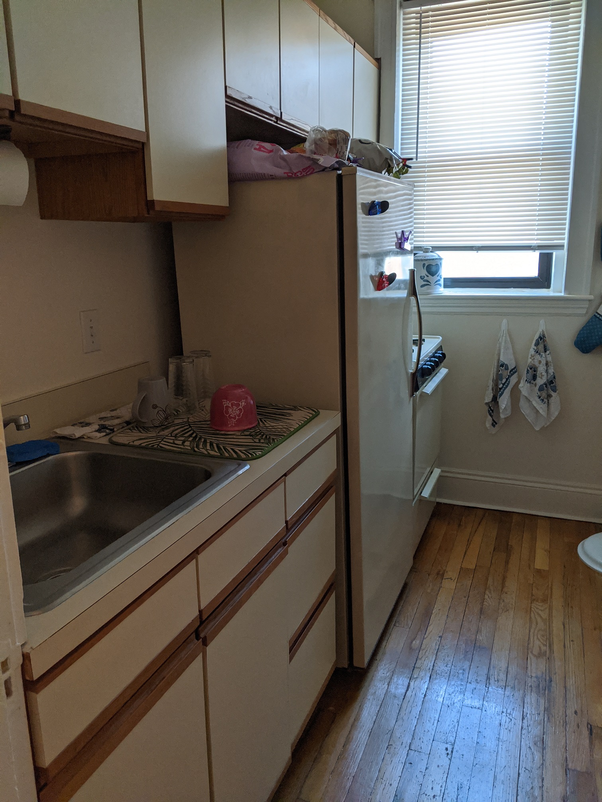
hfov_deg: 51.4
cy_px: 401
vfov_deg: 65.3
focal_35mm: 27
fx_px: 626
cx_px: 301
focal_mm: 4.44
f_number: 1.8
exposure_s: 1/120
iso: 263
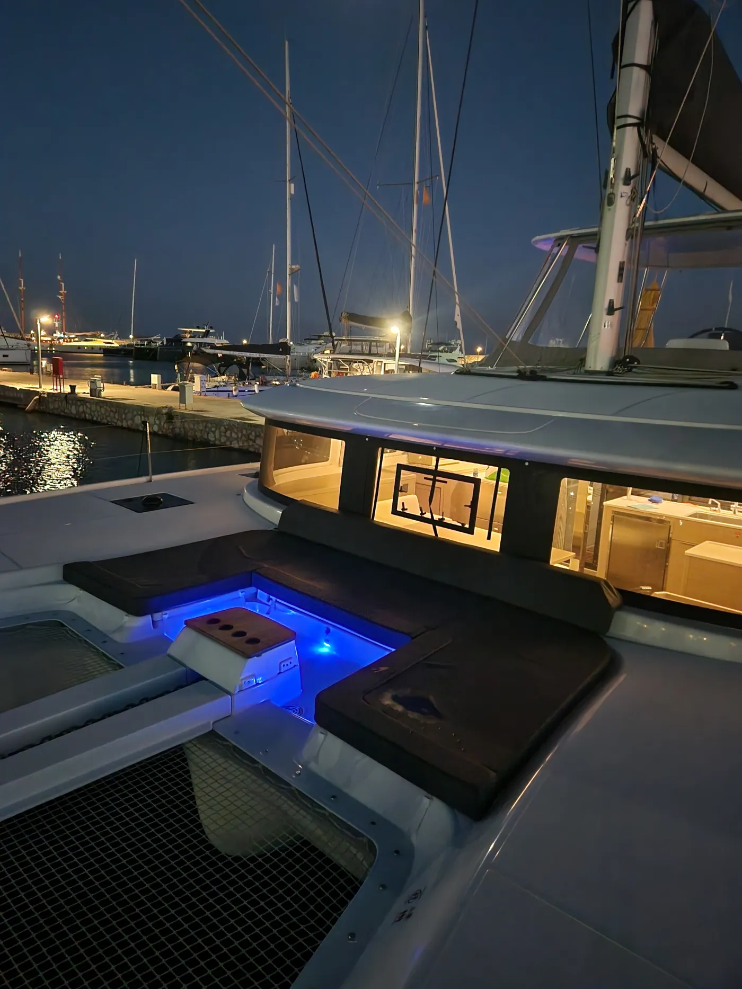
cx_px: 371
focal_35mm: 23
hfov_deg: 58.9
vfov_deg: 73.9
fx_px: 657
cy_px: 494
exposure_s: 1/10
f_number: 1.8
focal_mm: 5.4
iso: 1600
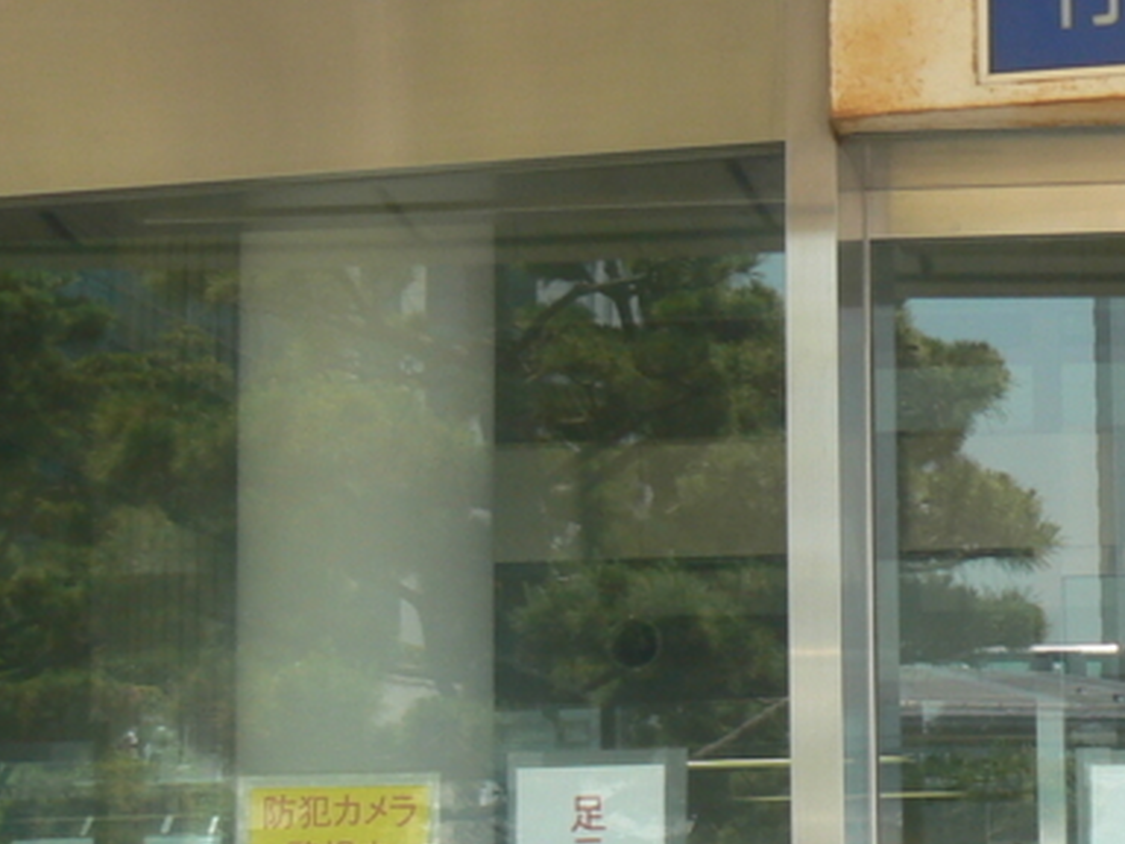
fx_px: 3120
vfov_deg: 15.3
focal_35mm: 96
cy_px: 671
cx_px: 1459
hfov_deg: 19.0
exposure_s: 1/100
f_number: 5
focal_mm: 6
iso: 80
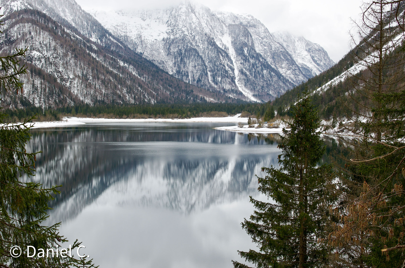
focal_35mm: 52
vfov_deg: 25.6
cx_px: 202
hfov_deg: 37.9
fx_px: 589
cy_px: 134
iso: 100
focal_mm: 35
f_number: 9
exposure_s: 1/200
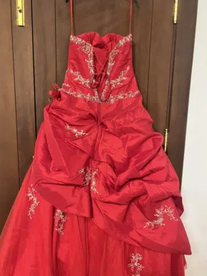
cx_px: 100
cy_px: 141
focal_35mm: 27
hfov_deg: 51.4
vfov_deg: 65.3
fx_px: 215
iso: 500
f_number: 1.5
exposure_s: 1/50
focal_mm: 5.7
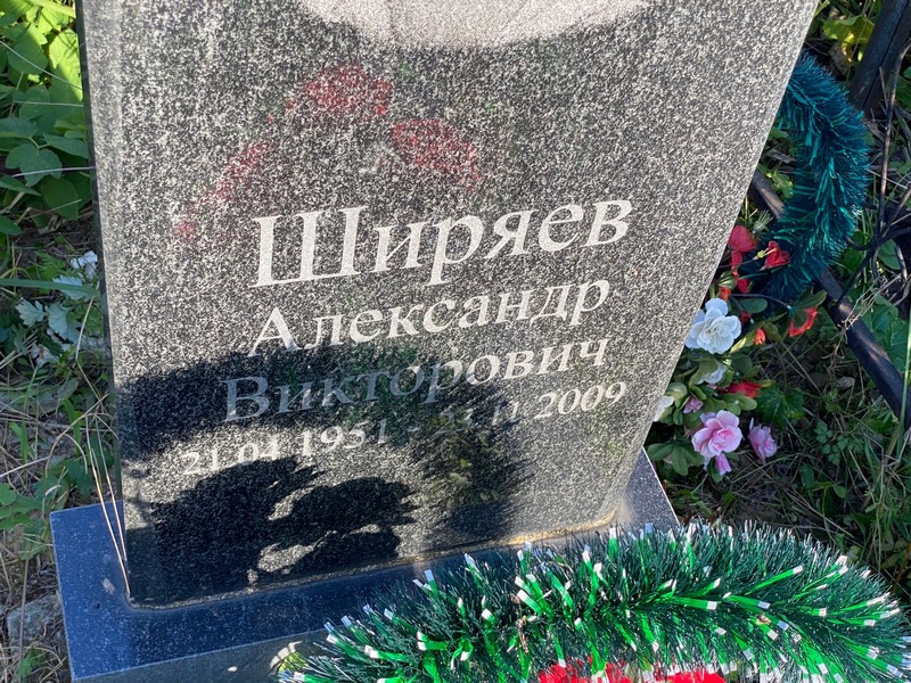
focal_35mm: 52
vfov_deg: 28.0
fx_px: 1369
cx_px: 456
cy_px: 342
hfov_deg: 36.8
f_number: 2
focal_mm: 6
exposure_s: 1/207
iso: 20
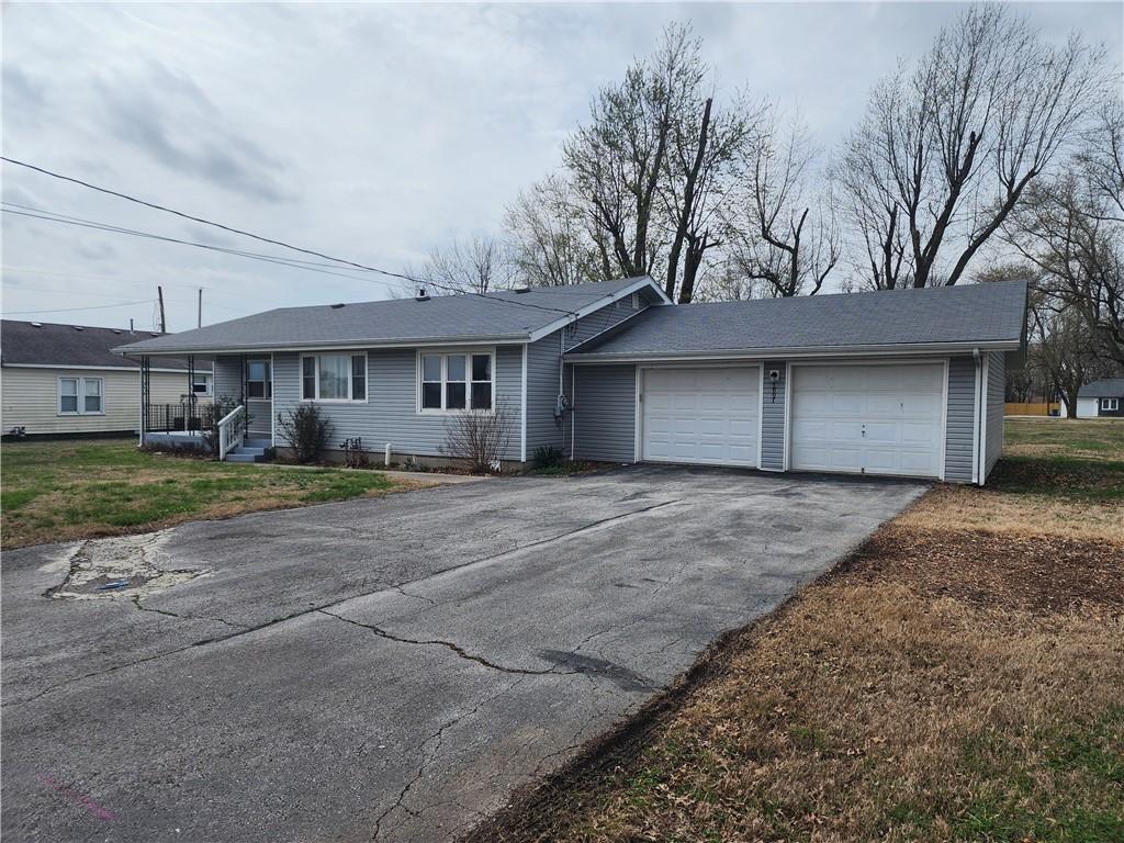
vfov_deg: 58.9
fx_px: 747
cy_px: 422
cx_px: 562
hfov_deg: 73.9
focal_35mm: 23
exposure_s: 1/1576
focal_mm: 6.4
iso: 12
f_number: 1.8
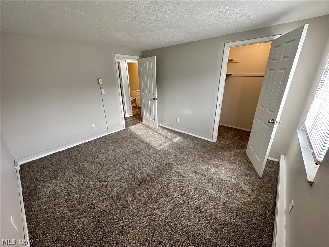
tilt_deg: -20.9
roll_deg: +1.1
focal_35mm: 14
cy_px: 124
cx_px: 164
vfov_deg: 85.7
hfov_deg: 102.1
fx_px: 133
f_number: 2.2
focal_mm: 2.22
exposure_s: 1/120
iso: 160
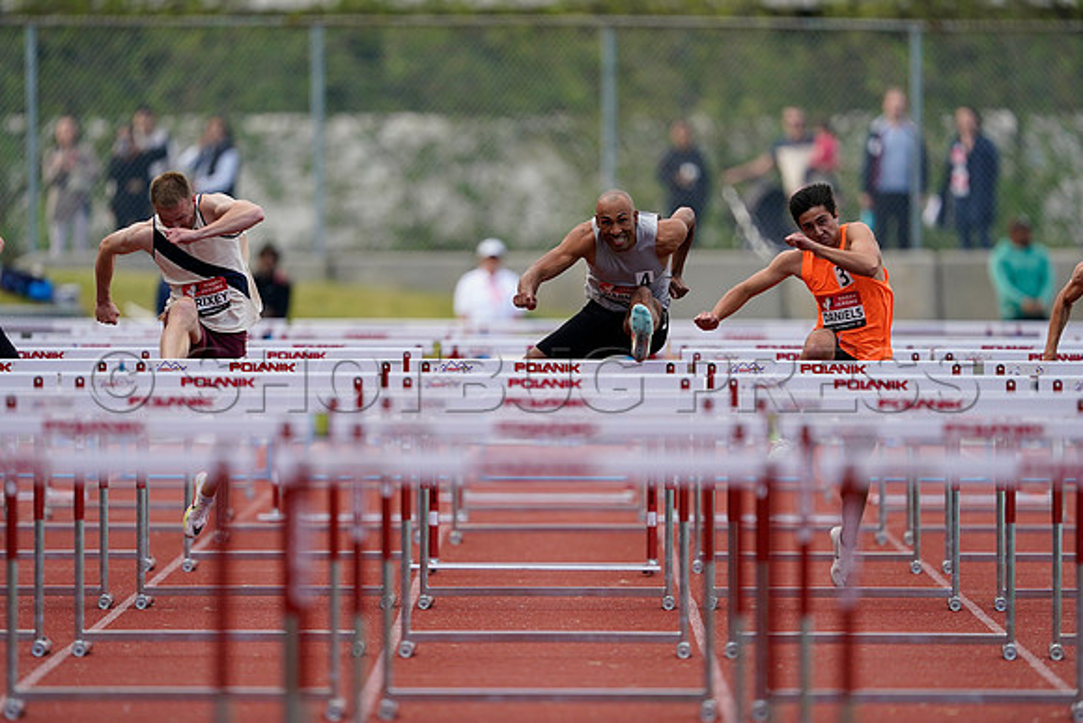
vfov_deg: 2.3
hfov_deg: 3.4
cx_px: 542
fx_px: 18053
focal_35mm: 600
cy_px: 362
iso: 800
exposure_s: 1/1600
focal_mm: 600
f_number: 4
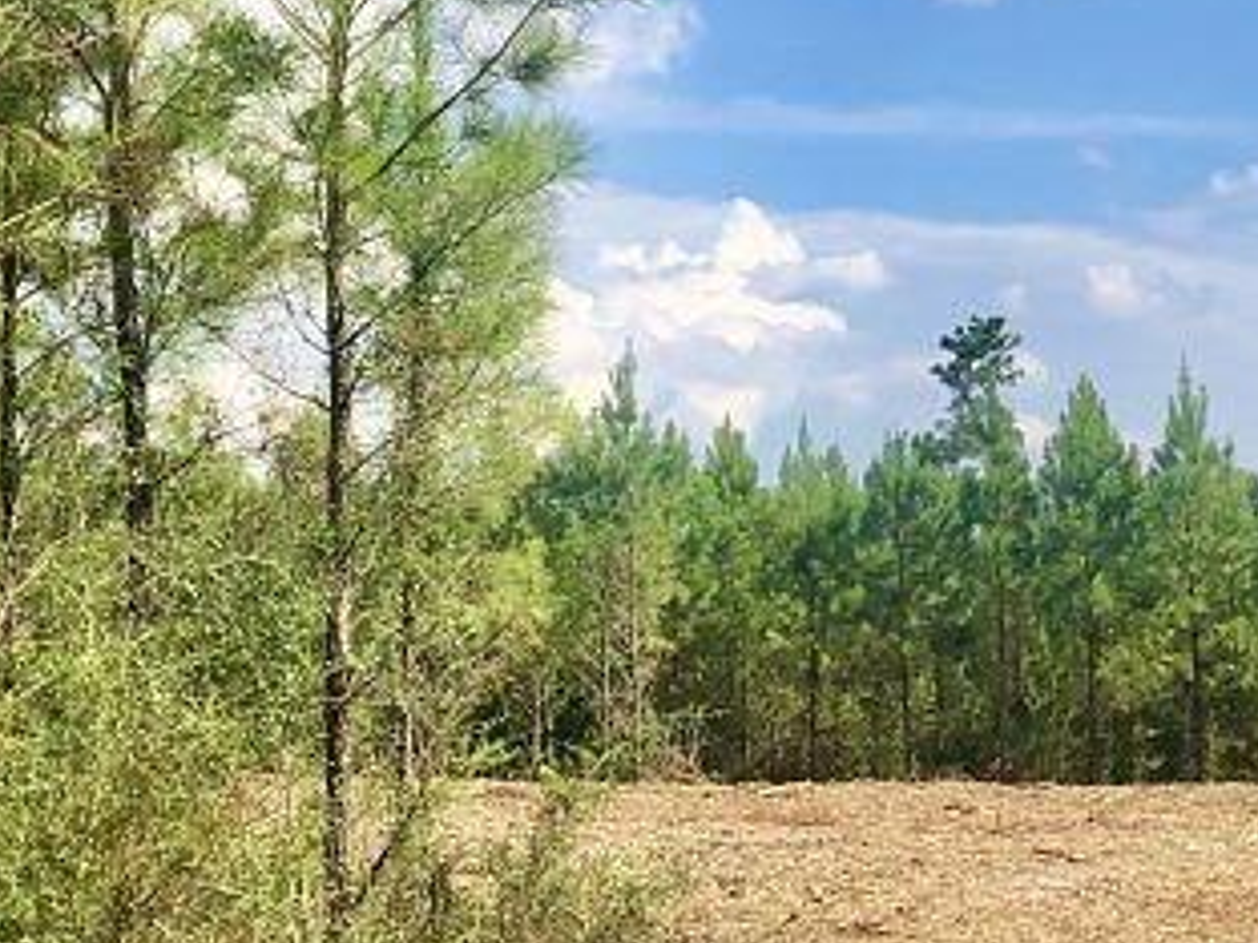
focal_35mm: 92
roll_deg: +1.8
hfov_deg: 20.8
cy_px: 459
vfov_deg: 16.1
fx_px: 3343
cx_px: 1173
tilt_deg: +2.1
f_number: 1.8
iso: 20
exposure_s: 1/1845
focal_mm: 3.99
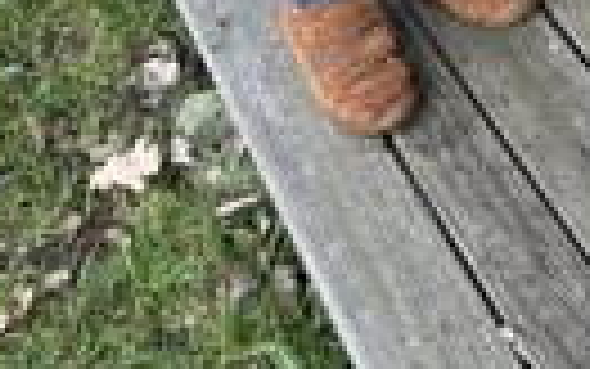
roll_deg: +4.2
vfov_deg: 13.1
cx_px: 392
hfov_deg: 24.5
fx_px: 1351
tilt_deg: -29.8
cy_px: -405
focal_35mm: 84
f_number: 1.6
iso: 40
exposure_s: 1/190
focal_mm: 5.1
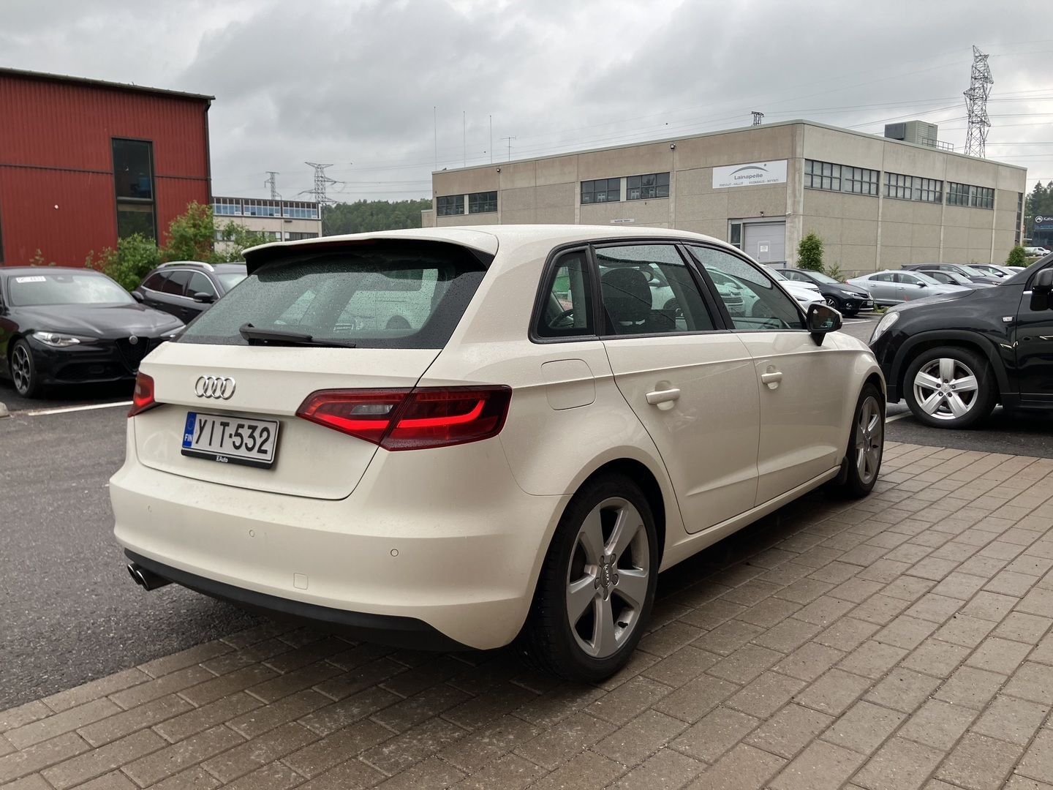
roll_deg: +1.1
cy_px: 395
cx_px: 526
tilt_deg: -7.9
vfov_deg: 49.7
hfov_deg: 63.4
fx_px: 852
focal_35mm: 28
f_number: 1.8
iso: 25
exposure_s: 1/261
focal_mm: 3.99
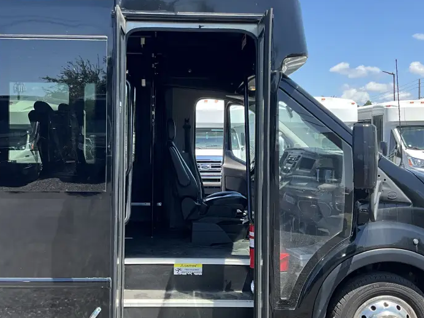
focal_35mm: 43
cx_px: 188
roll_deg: +0.5
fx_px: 527
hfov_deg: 43.8
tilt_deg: -0.1
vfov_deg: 33.6
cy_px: 149
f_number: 1.8
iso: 25
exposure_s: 1/469
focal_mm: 3
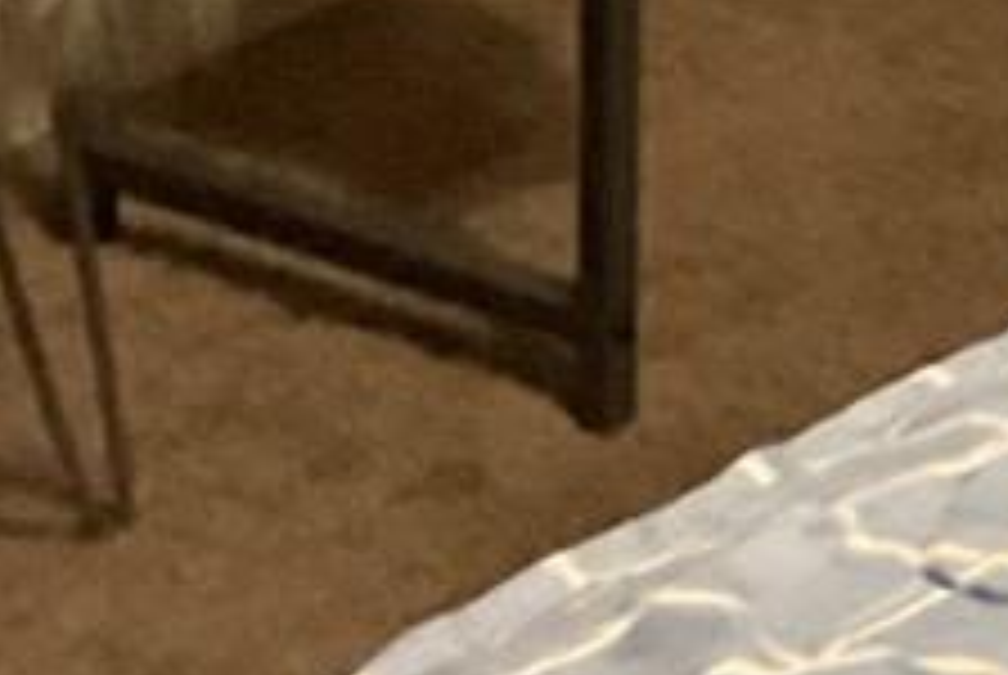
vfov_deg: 5.7
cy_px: -1863
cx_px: 2799
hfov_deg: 8.4
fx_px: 6028
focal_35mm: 215
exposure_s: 1/60
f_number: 1.8
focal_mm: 3
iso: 250
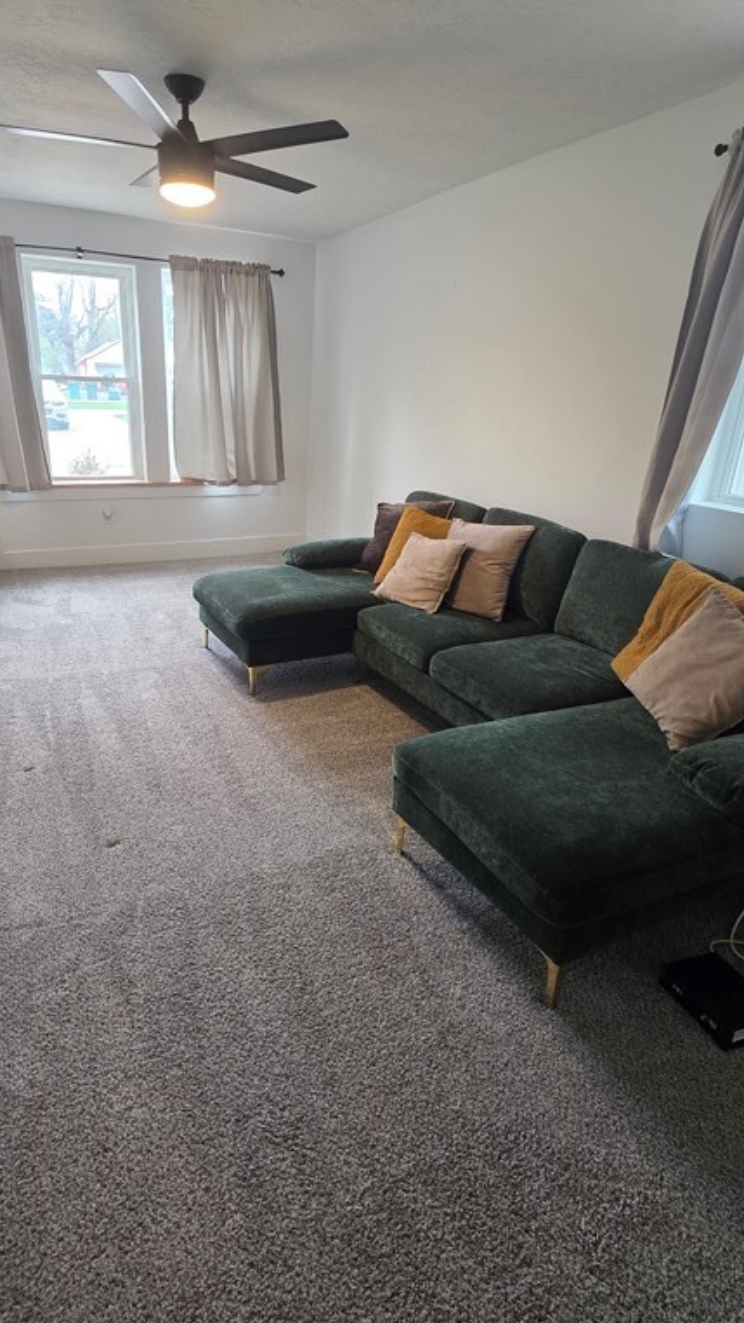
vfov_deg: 89.6
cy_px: 666
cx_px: 333
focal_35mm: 19
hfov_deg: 58.2
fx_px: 667
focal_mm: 2.2
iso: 200
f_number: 1.9
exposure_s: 1/60
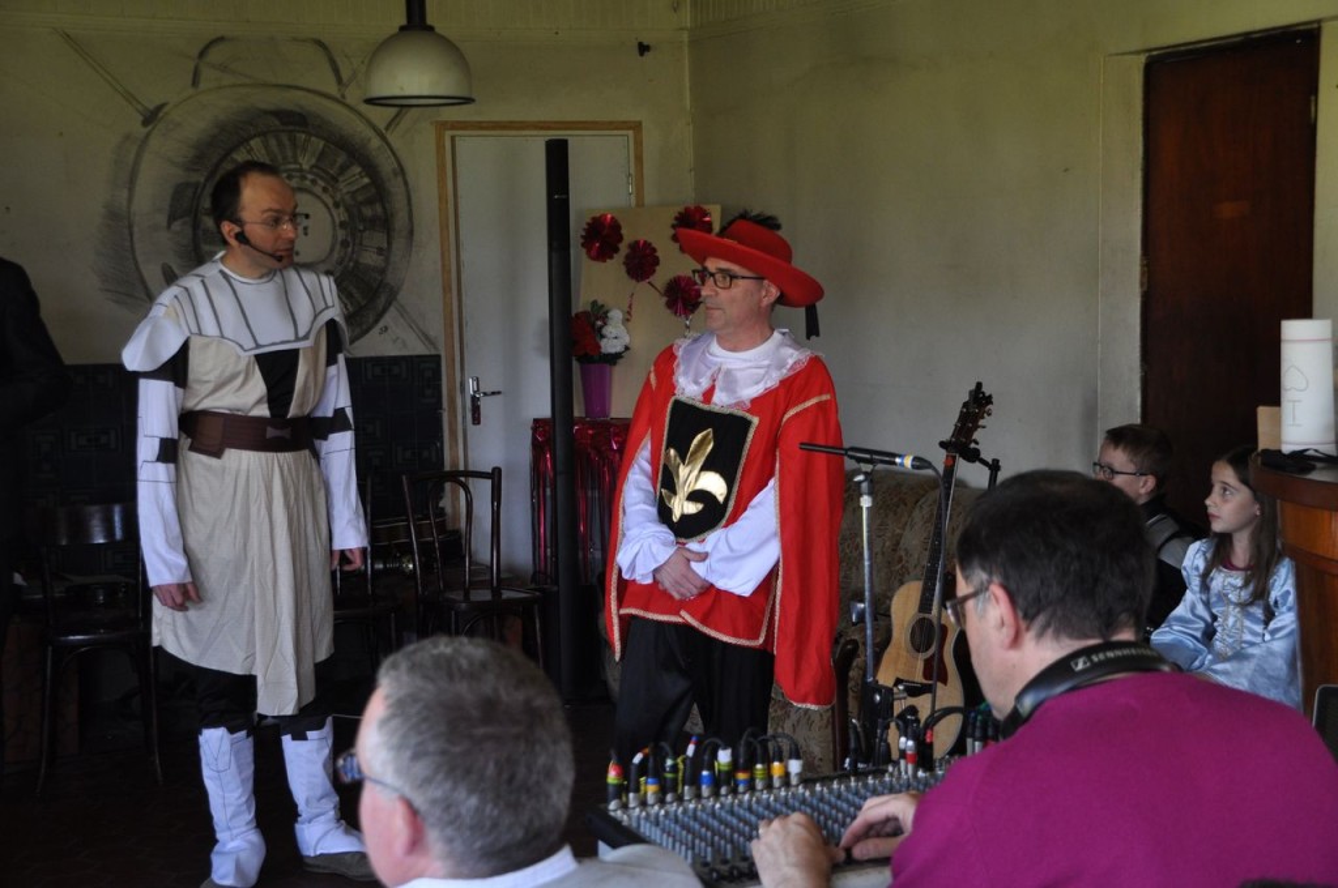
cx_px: 669
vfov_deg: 18.1
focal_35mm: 75
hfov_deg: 27.0
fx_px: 2784
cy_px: 444
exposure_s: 1/60
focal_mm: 50
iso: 640
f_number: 4.8
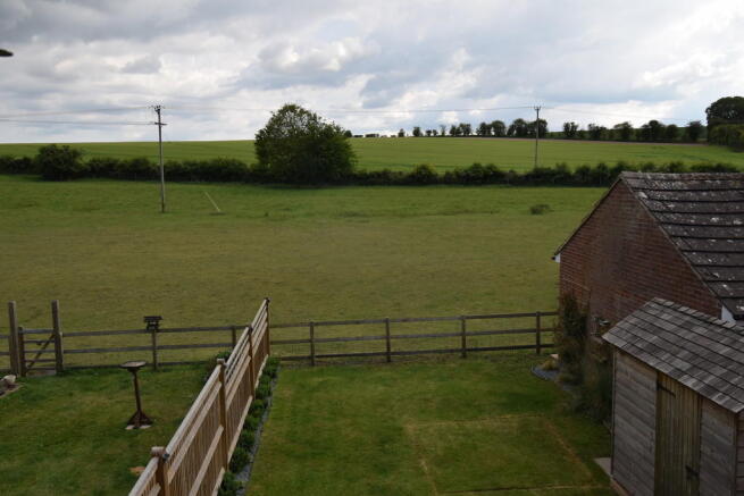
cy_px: 248
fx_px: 620
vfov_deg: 43.6
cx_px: 372
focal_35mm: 30
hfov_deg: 61.9
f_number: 9
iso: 200
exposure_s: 1/320
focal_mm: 20
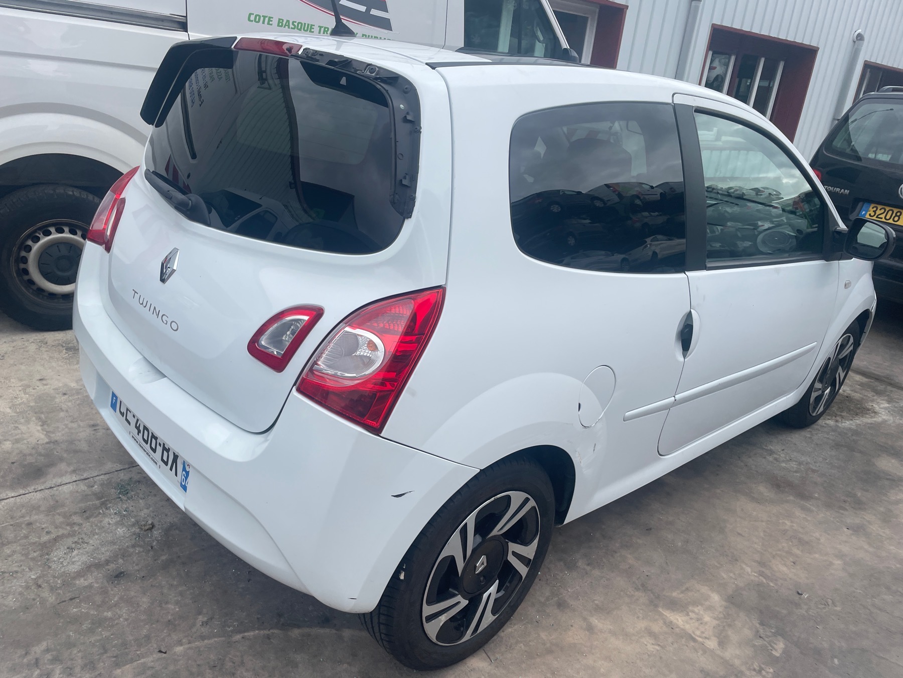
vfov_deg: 53.1
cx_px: 452
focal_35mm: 26
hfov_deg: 67.3
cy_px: 339
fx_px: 678
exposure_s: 1/988
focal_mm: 4.2
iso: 32
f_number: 1.6
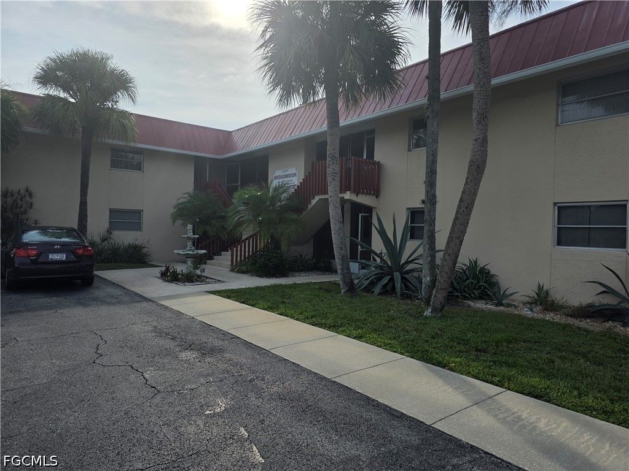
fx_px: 418
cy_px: 236
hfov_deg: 73.9
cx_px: 314
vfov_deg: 58.9
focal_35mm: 23
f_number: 1.7
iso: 80
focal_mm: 6.3
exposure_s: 1/7626
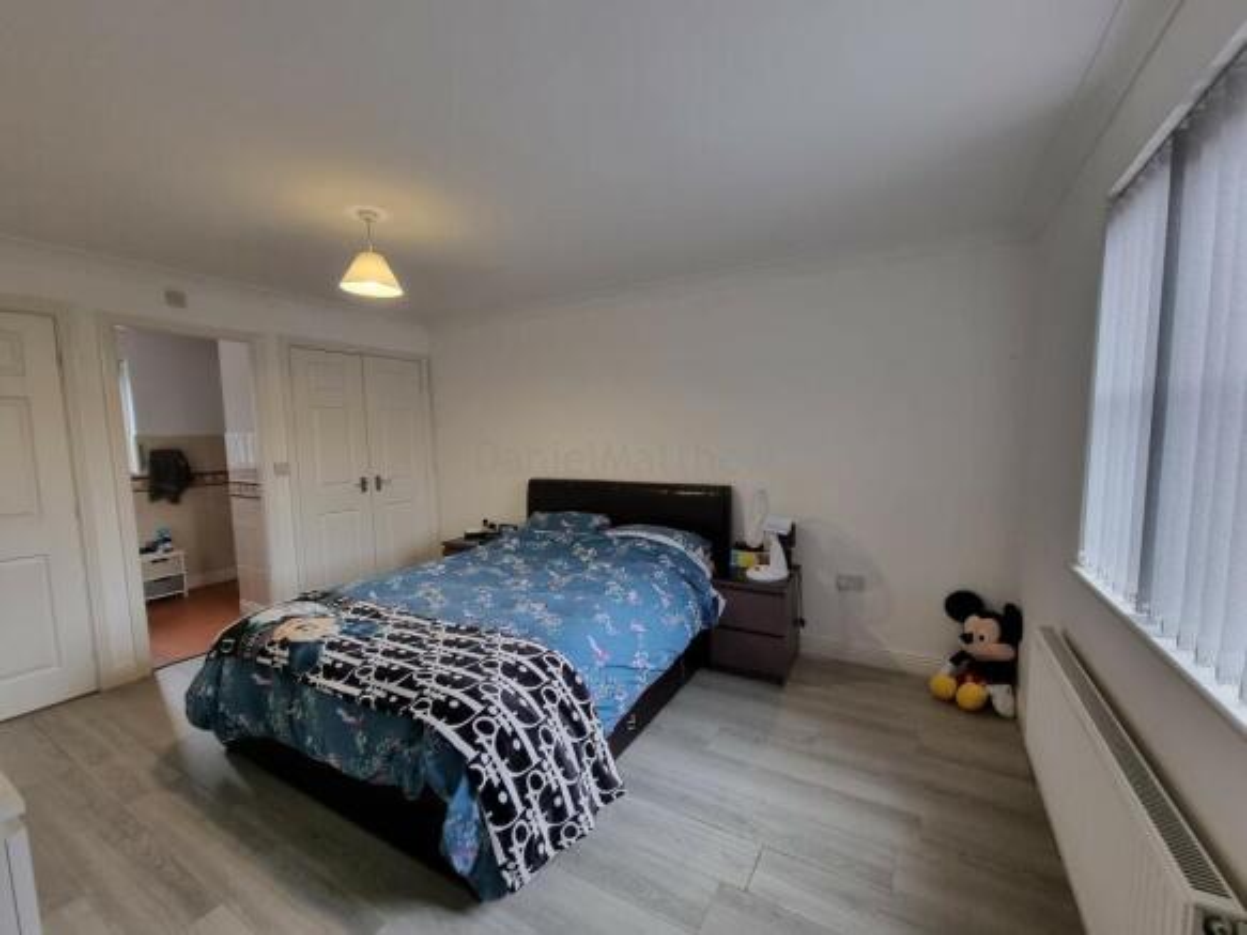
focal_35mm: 13
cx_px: 624
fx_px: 468
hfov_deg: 106.2
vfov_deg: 89.9
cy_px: 468
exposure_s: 1/60
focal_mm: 2.2
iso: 200
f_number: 2.2
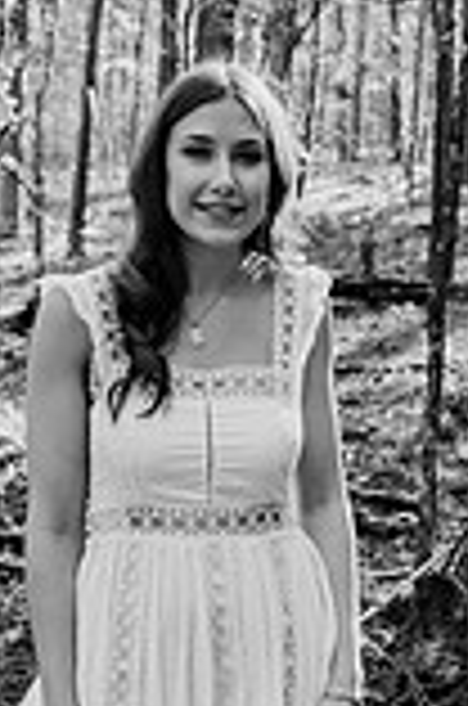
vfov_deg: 28.8
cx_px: 252
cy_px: 157
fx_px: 1351
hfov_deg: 19.6
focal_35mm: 69
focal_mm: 24
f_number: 2.8
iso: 160
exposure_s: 1/160
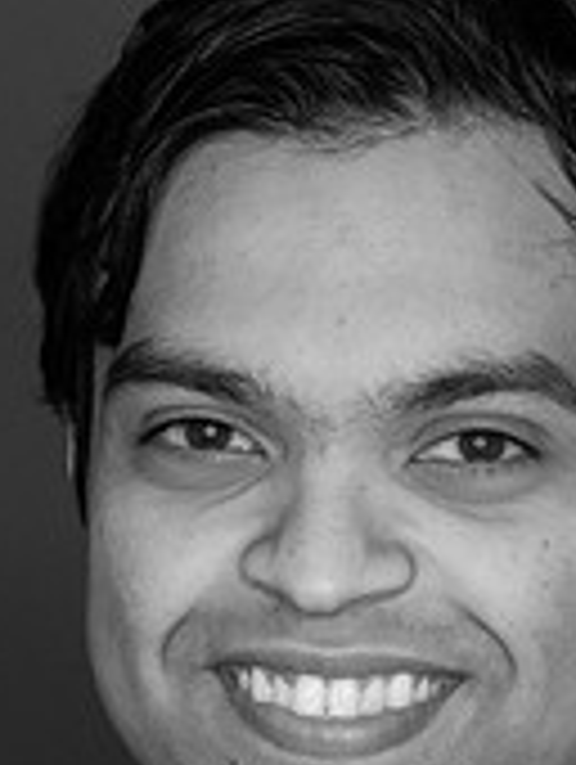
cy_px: 796
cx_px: 396
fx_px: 4780
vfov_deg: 9.1
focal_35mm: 216
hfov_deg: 6.9
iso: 2000
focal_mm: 85
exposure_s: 1/250
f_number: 3.5
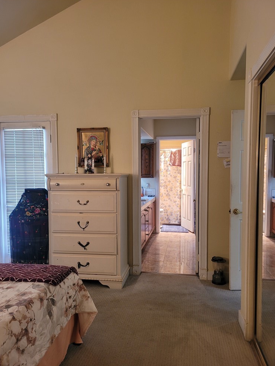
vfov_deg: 65.3
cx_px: 140
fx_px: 286
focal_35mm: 27
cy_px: 187
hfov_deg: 51.4
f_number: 1.8
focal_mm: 5.4
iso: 200
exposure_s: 1/40
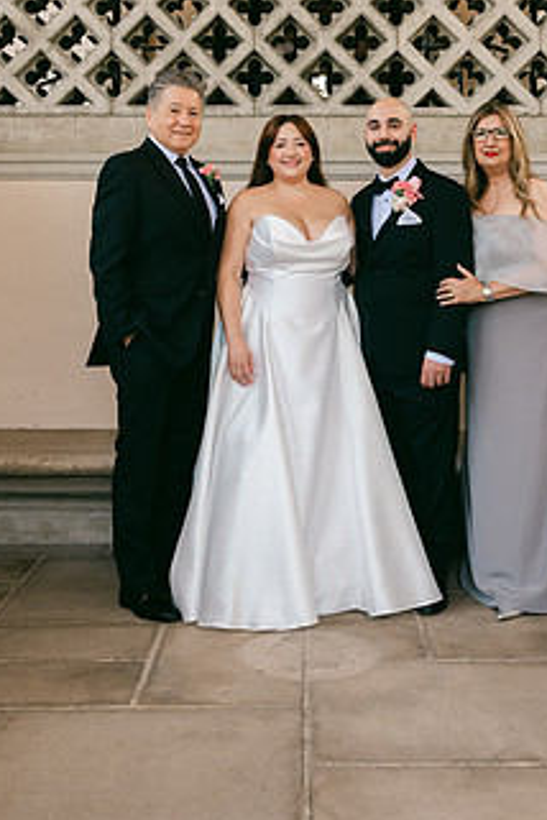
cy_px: 284
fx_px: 1117
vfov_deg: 39.9
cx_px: 309
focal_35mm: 49
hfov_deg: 27.5
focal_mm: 35
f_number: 3.2
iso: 160
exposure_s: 1/320
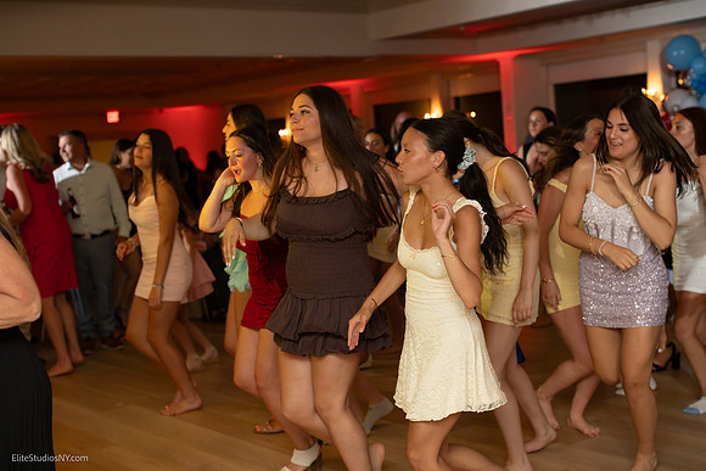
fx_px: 981
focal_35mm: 50
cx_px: 353
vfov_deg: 27.0
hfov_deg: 39.6
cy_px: 236
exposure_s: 1/125
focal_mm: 50
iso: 1600
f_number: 2.8
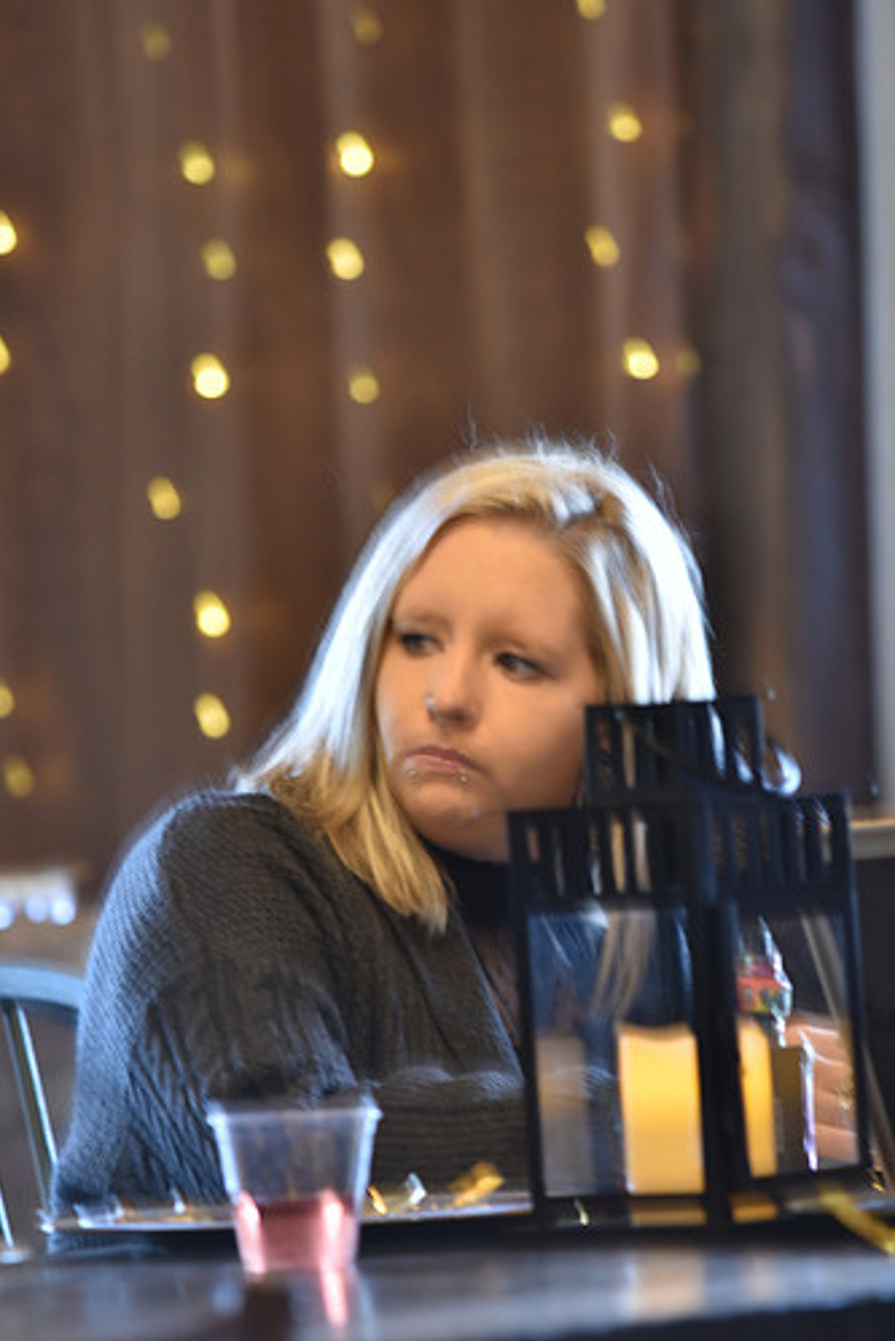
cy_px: 731
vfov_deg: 6.6
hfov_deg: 4.4
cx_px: 496
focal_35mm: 314
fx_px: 11701
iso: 800
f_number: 5.6
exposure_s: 1/8
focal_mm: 270
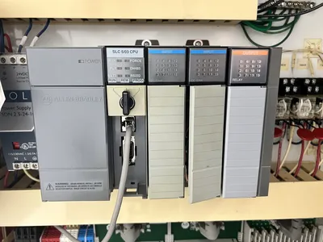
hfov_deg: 67.3
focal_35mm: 26
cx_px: 162
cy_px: 121
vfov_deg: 53.1
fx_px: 243
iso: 200
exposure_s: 1/60
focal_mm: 5.7
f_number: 1.5
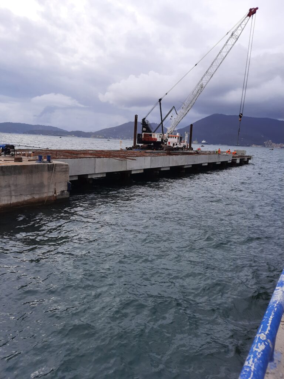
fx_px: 273
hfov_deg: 54.9
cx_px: 142
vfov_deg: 69.4
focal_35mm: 25
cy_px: 190
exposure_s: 1/787
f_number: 2
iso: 32
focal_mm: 4.6
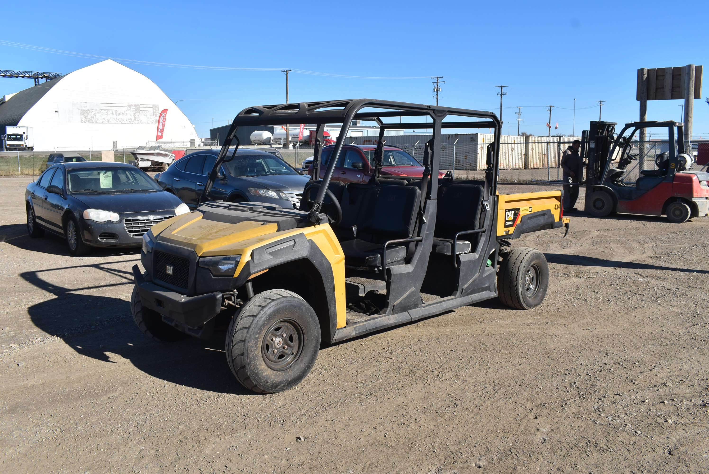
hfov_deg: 61.9
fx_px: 591
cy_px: 237
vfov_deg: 43.7
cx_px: 354
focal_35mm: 30
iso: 200
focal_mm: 20
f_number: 10
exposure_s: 1/400
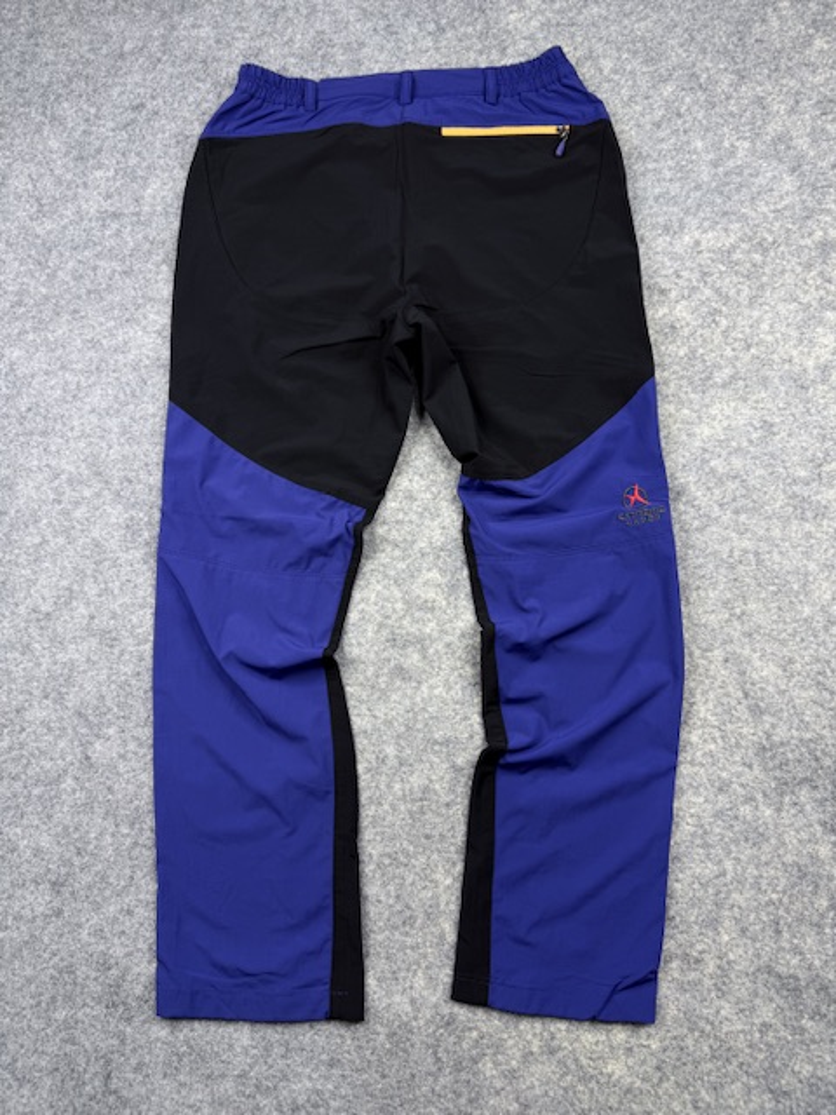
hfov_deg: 56.8
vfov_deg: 71.6
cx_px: 418
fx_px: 773
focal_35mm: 24
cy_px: 558
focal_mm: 6.76
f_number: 1.78
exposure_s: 1/100
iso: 50
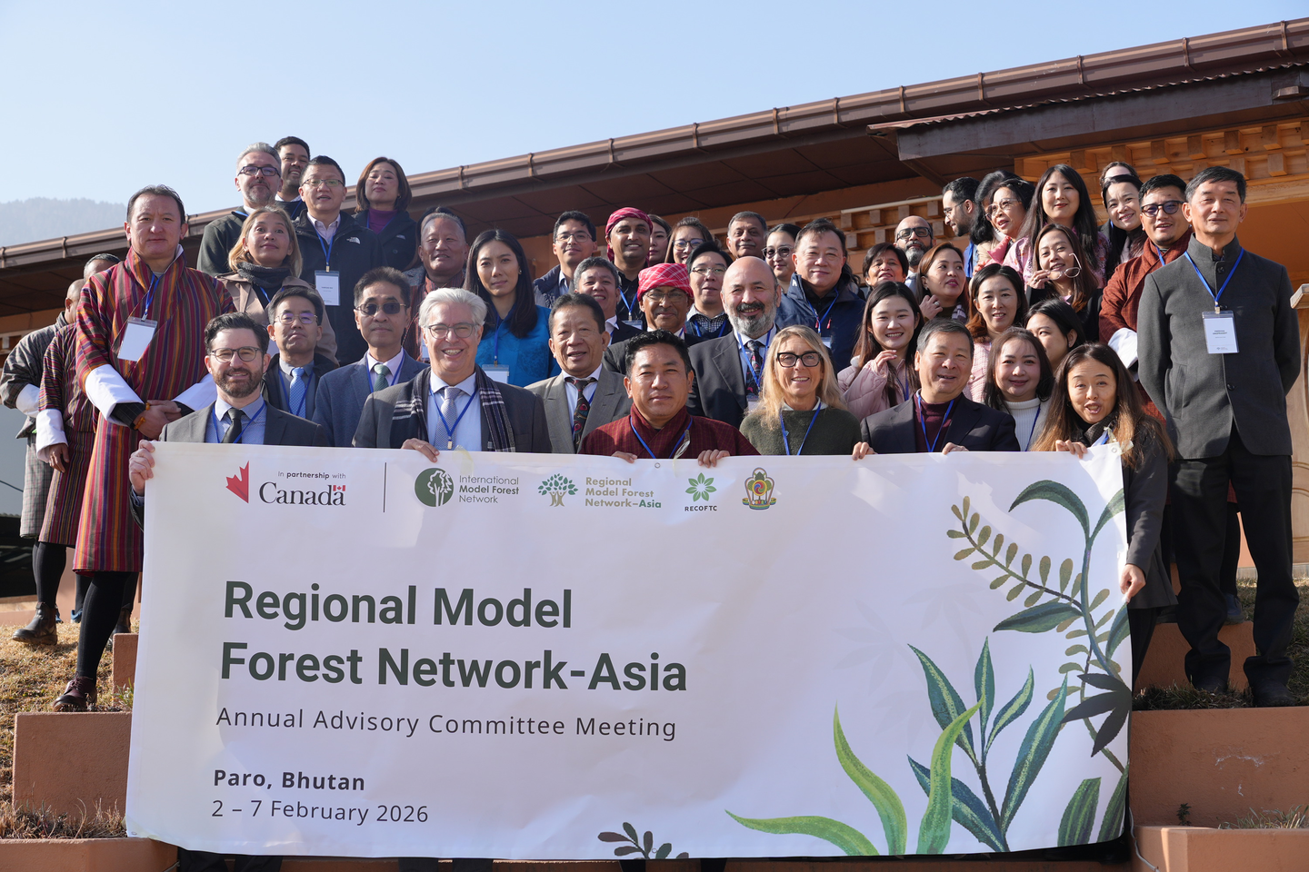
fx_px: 2127
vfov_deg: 23.2
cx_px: 654
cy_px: 436
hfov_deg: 34.2
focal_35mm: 58
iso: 100
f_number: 4.5
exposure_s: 1/400
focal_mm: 39
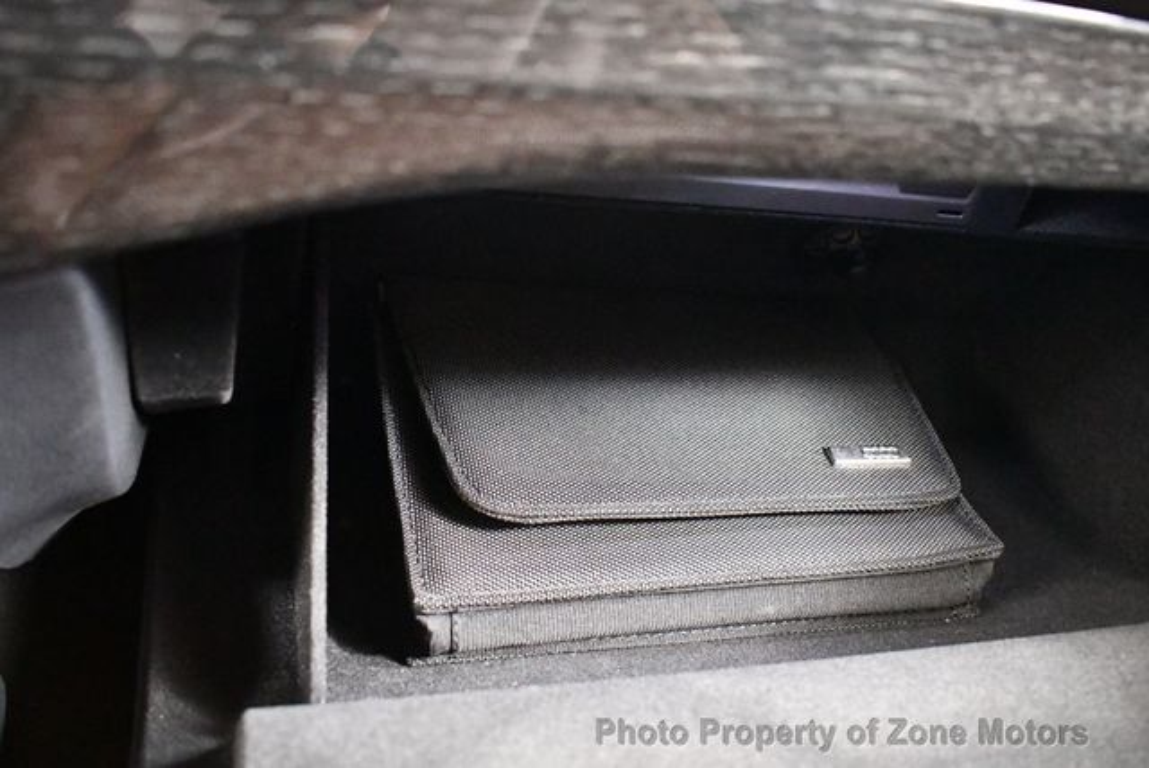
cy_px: 384
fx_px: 1150
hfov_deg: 53.1
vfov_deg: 36.9
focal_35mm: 36
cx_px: 574
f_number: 3.5
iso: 12800
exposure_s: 1/40
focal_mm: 18
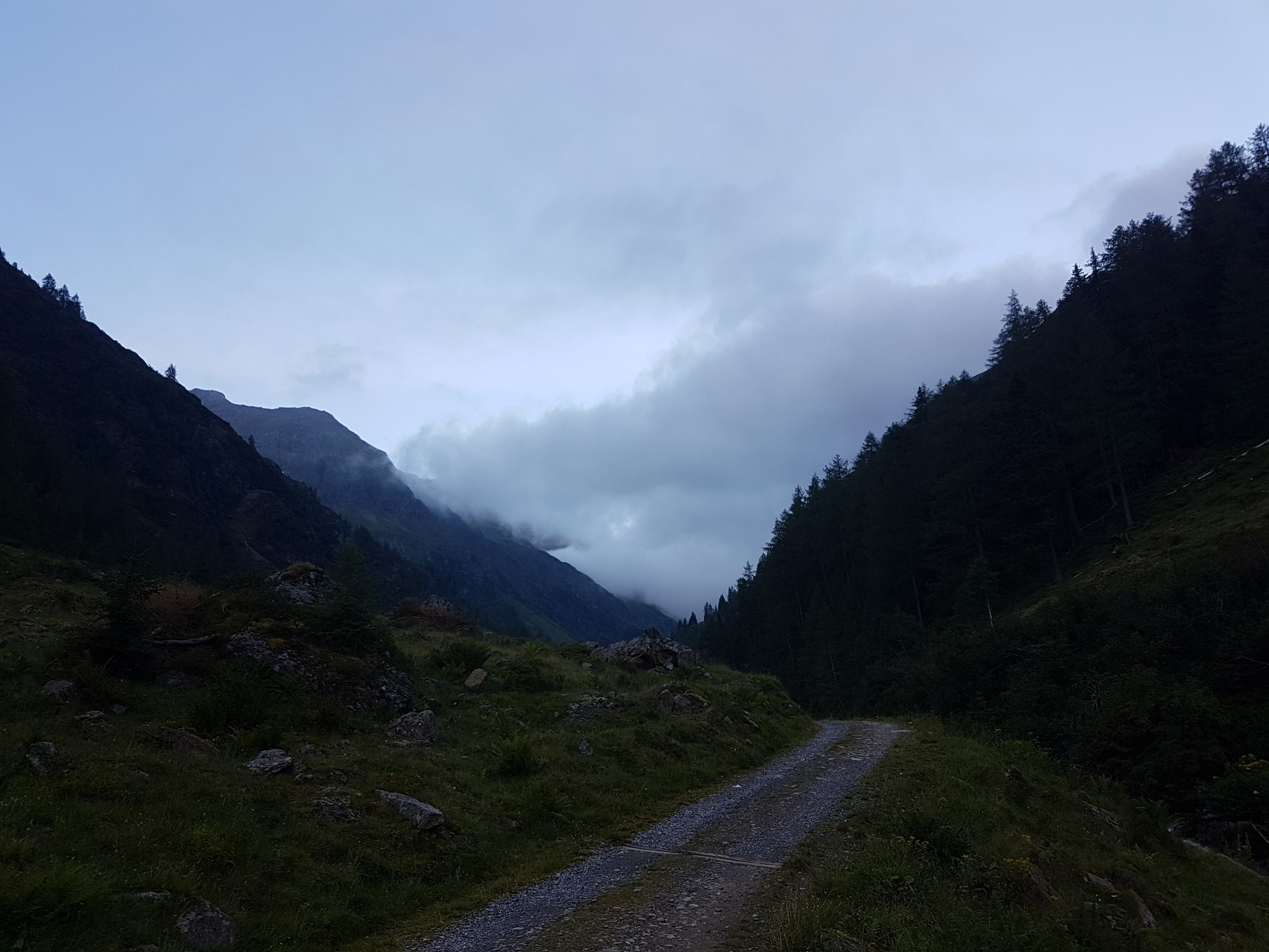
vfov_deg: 53.1
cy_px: 476
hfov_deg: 67.3
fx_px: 953
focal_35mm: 26
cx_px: 634
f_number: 1.7
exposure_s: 1/138
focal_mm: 4.2
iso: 40
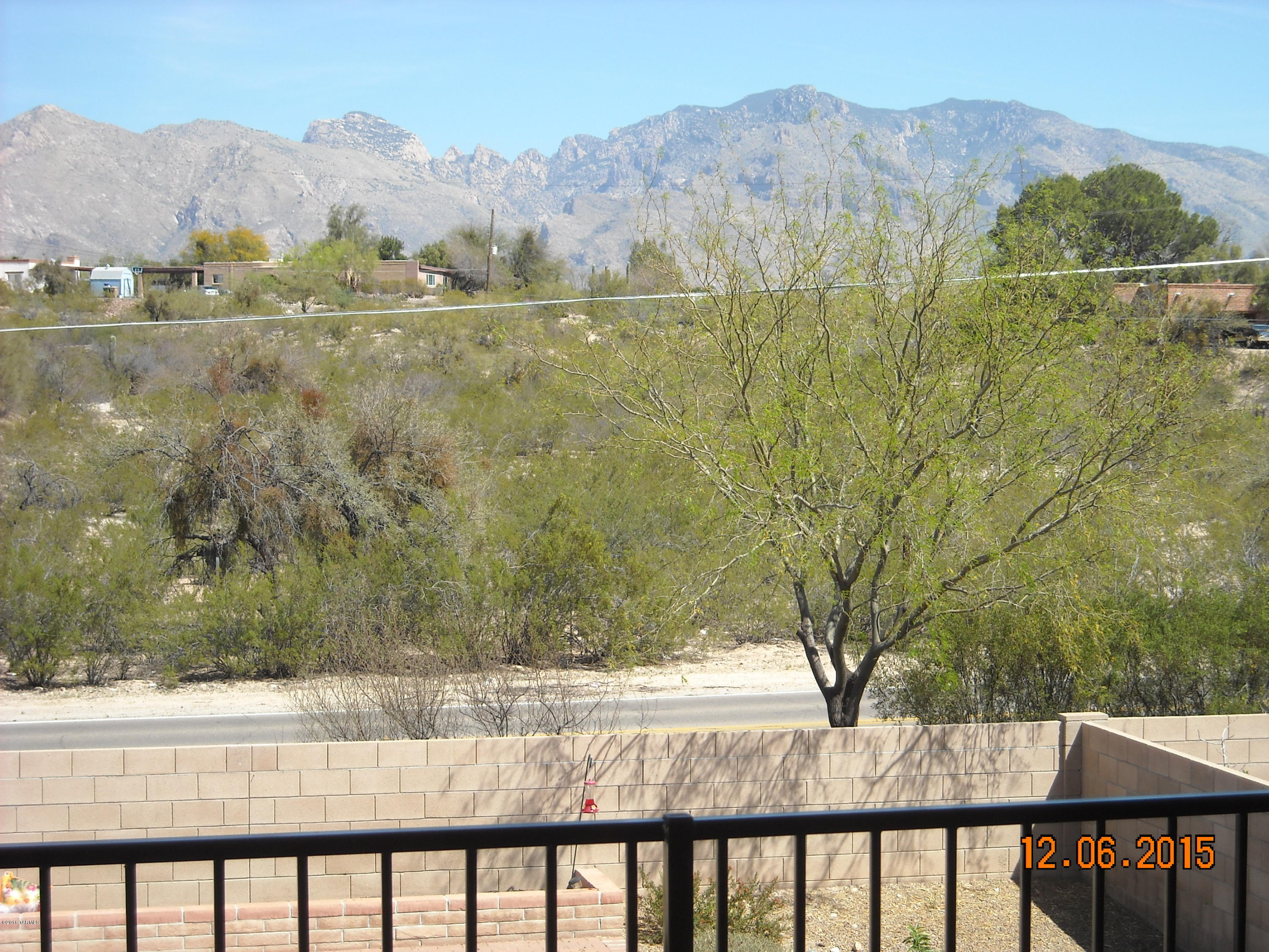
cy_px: 476
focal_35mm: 76
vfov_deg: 19.4
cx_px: 634
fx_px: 2786
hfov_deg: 25.7
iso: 64
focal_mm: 12.3
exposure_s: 1/419
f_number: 3.9
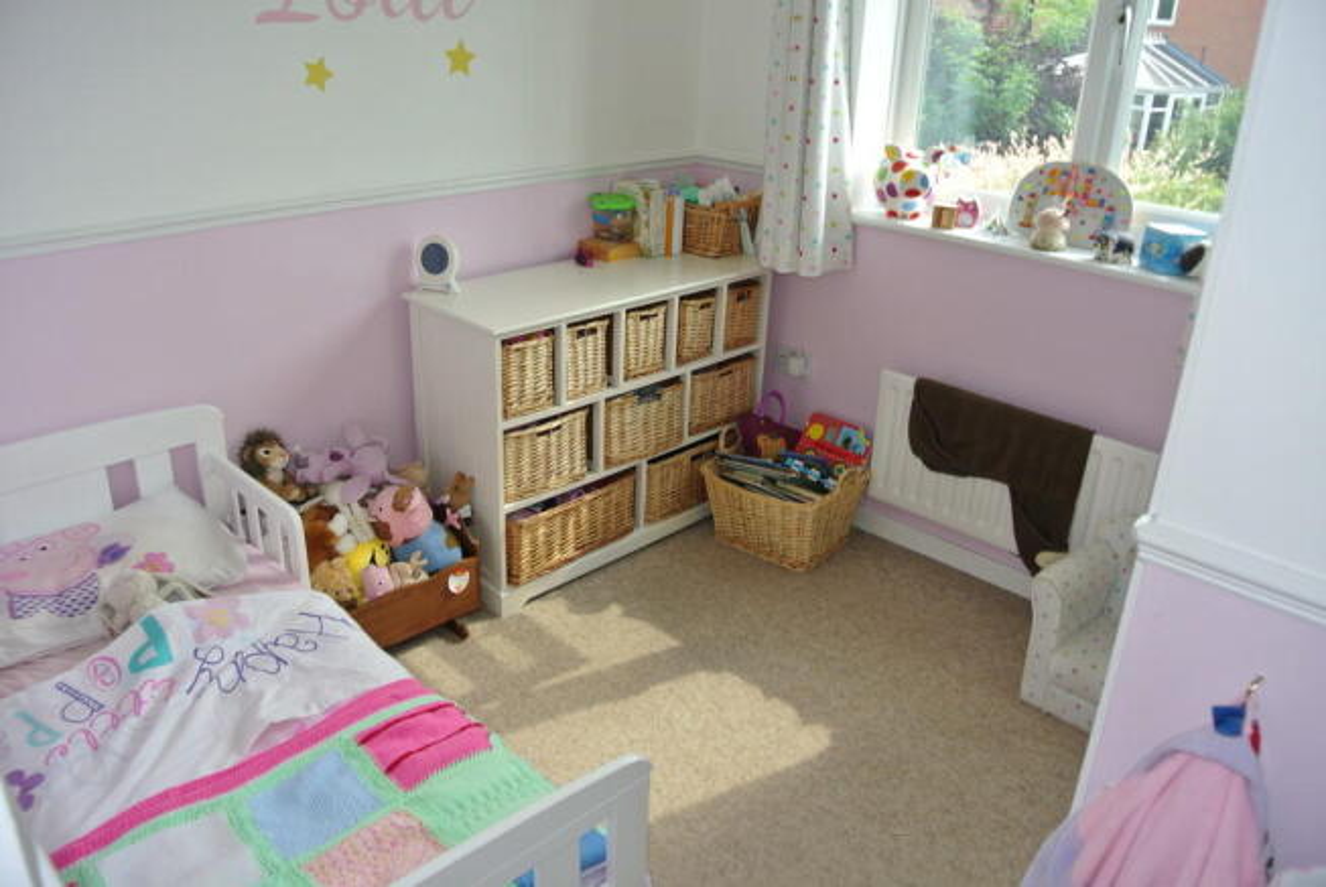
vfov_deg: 48.0
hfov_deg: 67.3
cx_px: 663
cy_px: 444
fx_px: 996
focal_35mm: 27
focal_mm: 10
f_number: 4.5
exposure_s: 1/60
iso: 100
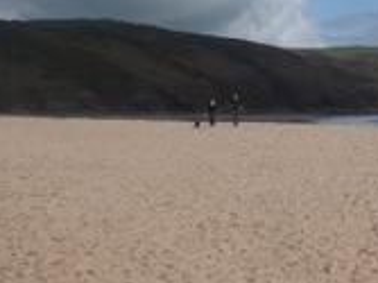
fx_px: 1146
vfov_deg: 14.0
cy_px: 58
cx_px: 360
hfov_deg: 18.3
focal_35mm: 105
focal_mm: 5.8
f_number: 8
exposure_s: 1/500
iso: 100
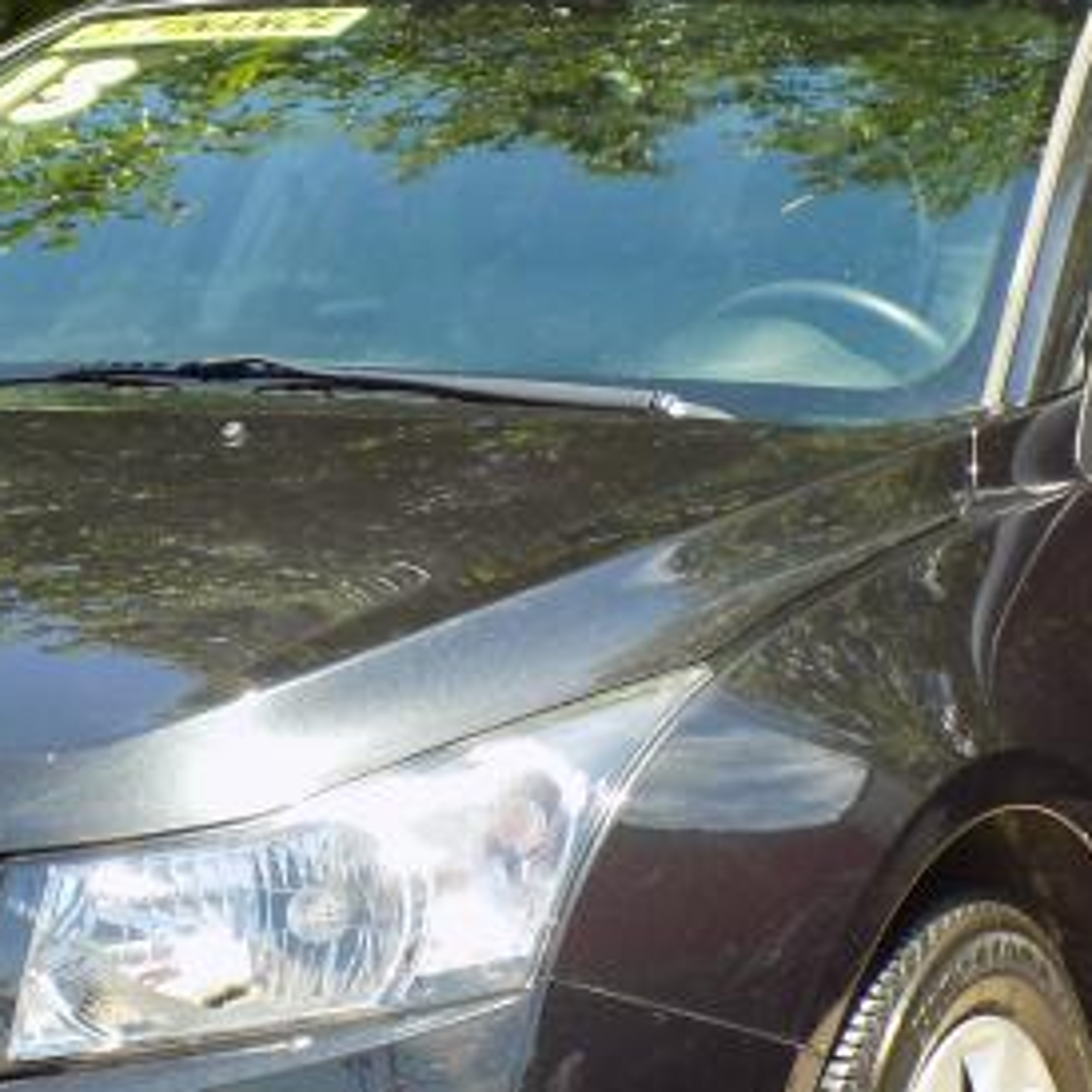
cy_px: 658
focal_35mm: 134
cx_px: 335
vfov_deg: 13.0
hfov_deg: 13.0
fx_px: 4783
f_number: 3.9
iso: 80
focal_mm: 9.3
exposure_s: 1/200
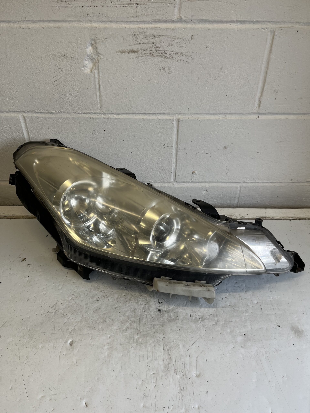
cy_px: 206
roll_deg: +1.0
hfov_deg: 53.1
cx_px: 155
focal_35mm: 26
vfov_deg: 67.3
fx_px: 310
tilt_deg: -35.6
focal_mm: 5.1
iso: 40
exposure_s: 1/100
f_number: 1.6
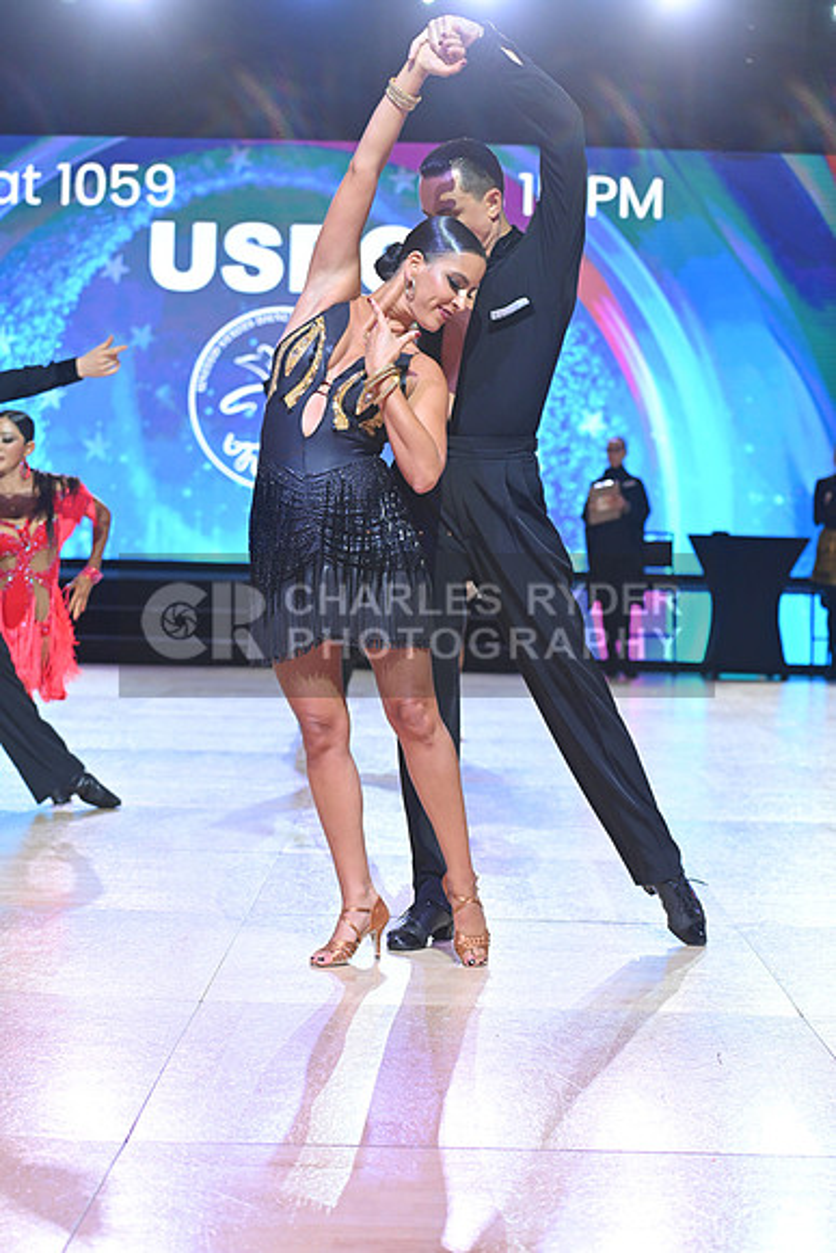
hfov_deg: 19.5
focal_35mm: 70
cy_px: 626
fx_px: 2437
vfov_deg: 28.8
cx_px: 418
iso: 1600
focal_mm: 70
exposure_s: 1/250
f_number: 4
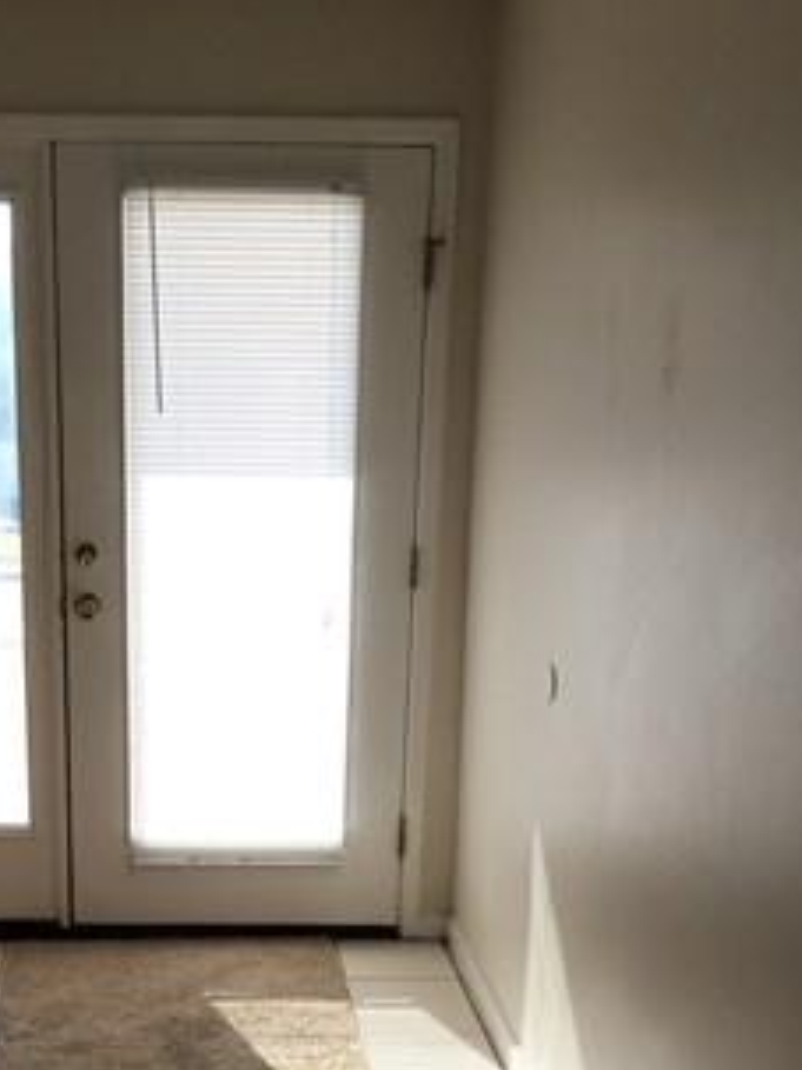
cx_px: 219
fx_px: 1422
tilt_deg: -17.8
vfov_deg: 40.4
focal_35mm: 46
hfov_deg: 31.0
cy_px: 763
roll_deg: +0.8
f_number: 2.2
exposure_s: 1/366
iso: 32
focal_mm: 4.15
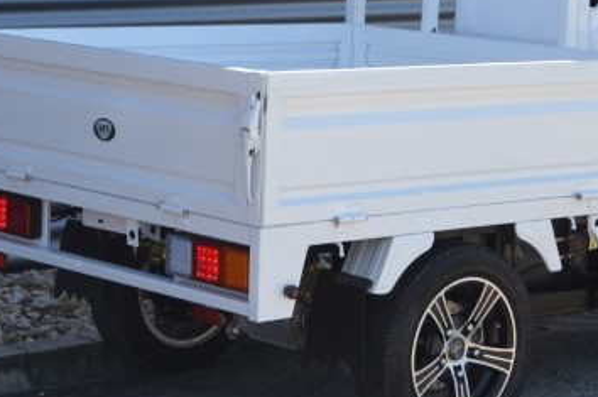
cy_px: 71
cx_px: 372
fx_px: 2239
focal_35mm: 135
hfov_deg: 15.2
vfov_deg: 10.1
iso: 200
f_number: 8
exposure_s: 1/250
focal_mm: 44
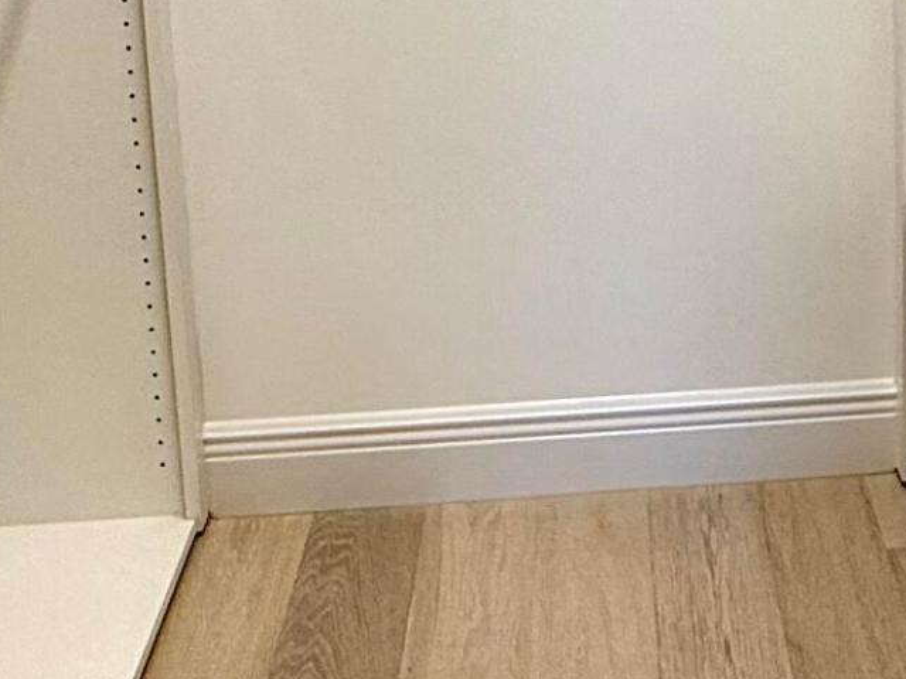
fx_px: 1649
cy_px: -177
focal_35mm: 63
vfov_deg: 21.3
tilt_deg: -8.7
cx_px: 712
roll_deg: +1.3
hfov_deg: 30.1
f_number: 2.2
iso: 50
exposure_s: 1/133
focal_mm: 2.22
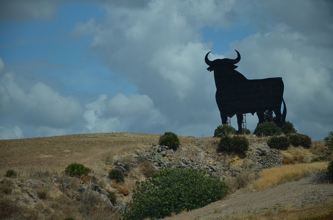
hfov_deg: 13.1
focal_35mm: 158
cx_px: 166
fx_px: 1454
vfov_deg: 8.7
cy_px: 110
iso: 160
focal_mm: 105
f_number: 5.6
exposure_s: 1/1000
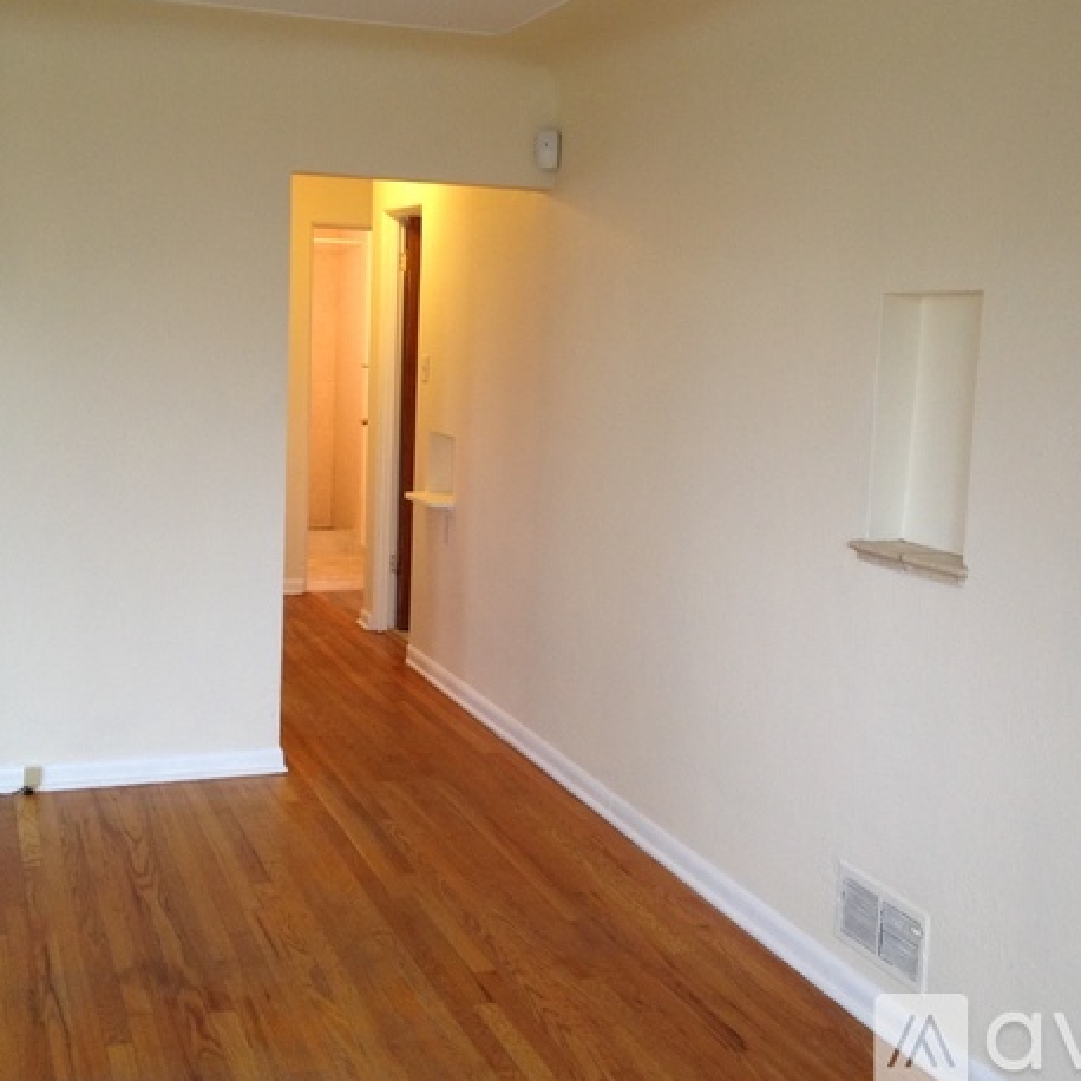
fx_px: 1590
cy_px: 498
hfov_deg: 37.5
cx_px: 469
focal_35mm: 45
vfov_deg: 37.5
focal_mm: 4.28
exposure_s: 1/20
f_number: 2.4
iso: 80
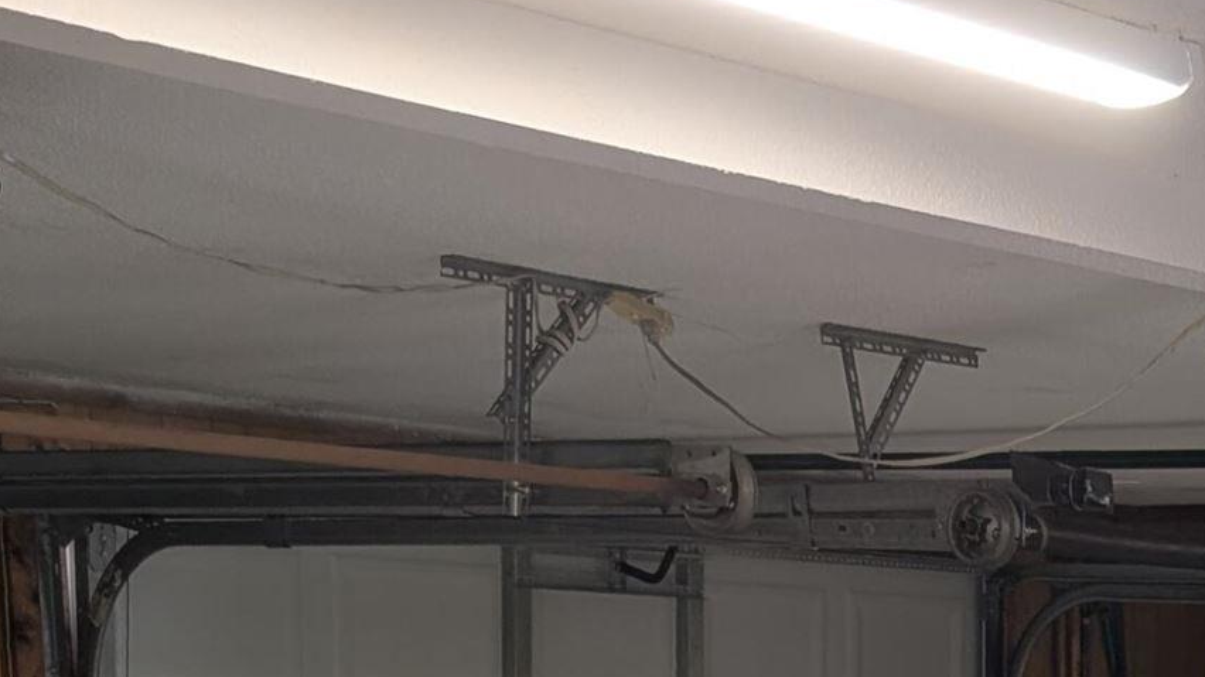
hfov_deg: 21.6
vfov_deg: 11.5
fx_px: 3003
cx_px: 1296
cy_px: 1387
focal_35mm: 94
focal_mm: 6.9
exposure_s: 1/30
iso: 57
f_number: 1.68
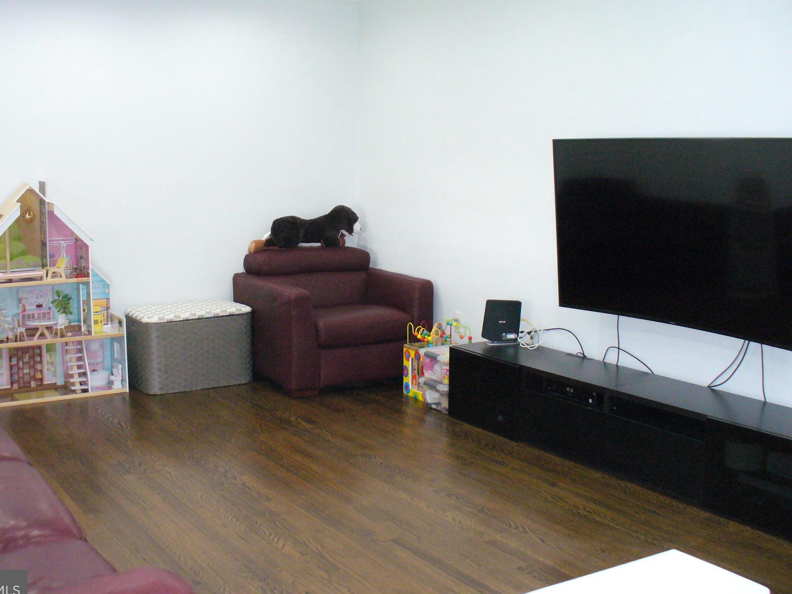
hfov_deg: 42.9
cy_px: 254
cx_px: 384
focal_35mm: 44
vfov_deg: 32.8
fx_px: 1007
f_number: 2.8
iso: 320
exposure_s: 1/30
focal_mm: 6.1
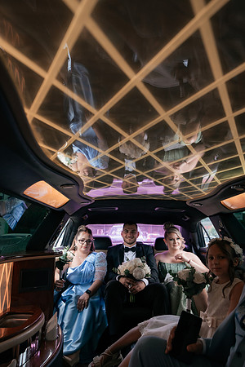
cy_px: 184
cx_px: 122
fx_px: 306
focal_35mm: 30
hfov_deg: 43.6
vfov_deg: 61.9
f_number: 4.5
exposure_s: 1/125
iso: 1250
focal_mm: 30
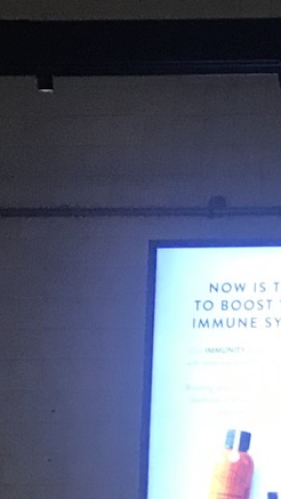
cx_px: 982
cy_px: 413
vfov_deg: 15.9
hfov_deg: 7.4
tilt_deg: +9.8
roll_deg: -0.9
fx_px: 1774
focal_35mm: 134
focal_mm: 3.99
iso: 40
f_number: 1.8
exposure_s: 1/24
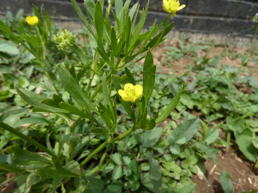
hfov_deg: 81.7
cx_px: 129
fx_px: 149
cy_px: 96
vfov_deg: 66.0
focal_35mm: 20
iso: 80
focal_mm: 3.6
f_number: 3.5
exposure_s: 1/800
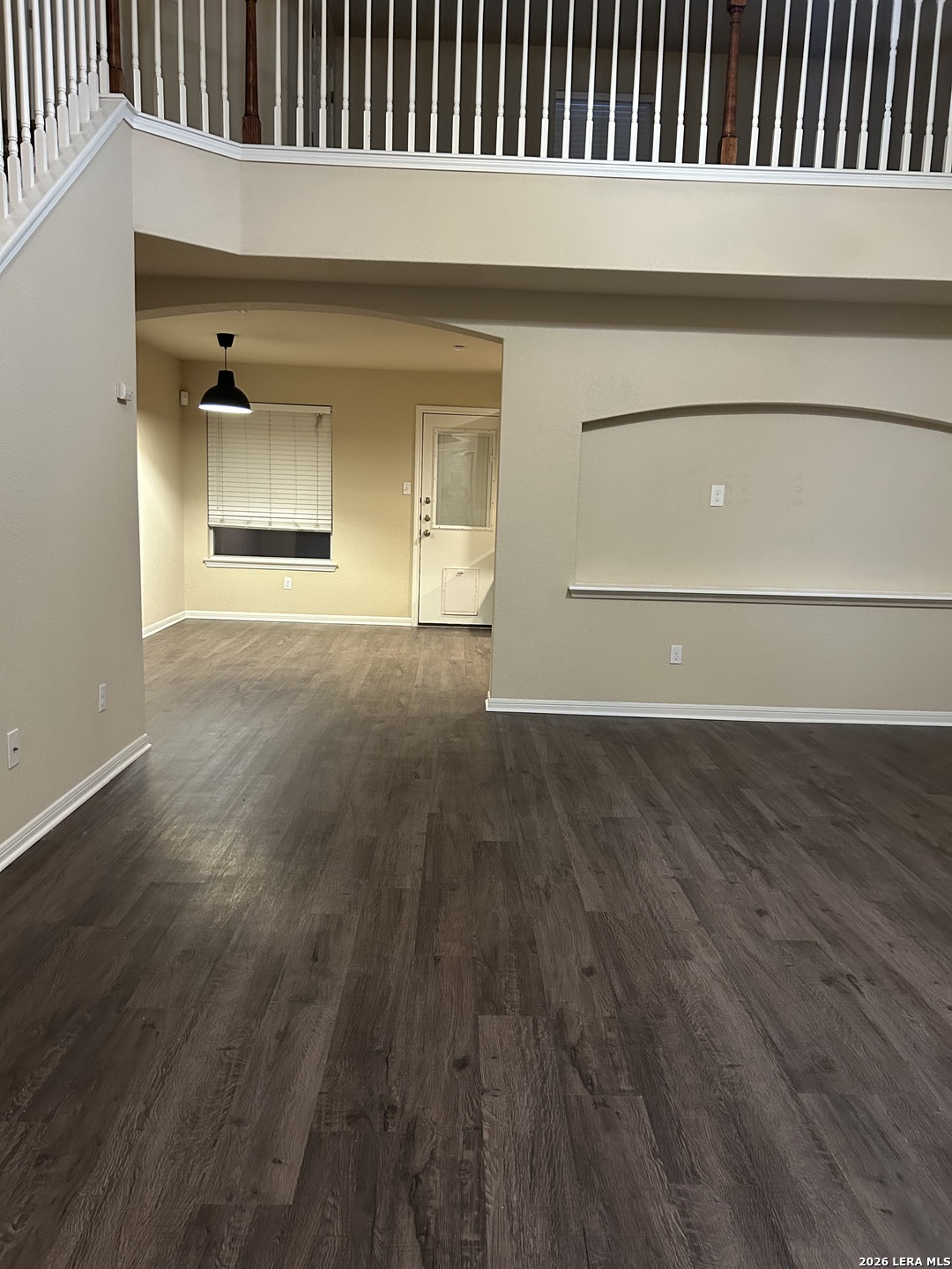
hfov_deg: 53.1
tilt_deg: -8.5
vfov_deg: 67.3
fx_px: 953
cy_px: 634
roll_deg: -1.7
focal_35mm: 26
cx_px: 476
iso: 500
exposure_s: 1/40
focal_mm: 5.7
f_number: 1.5
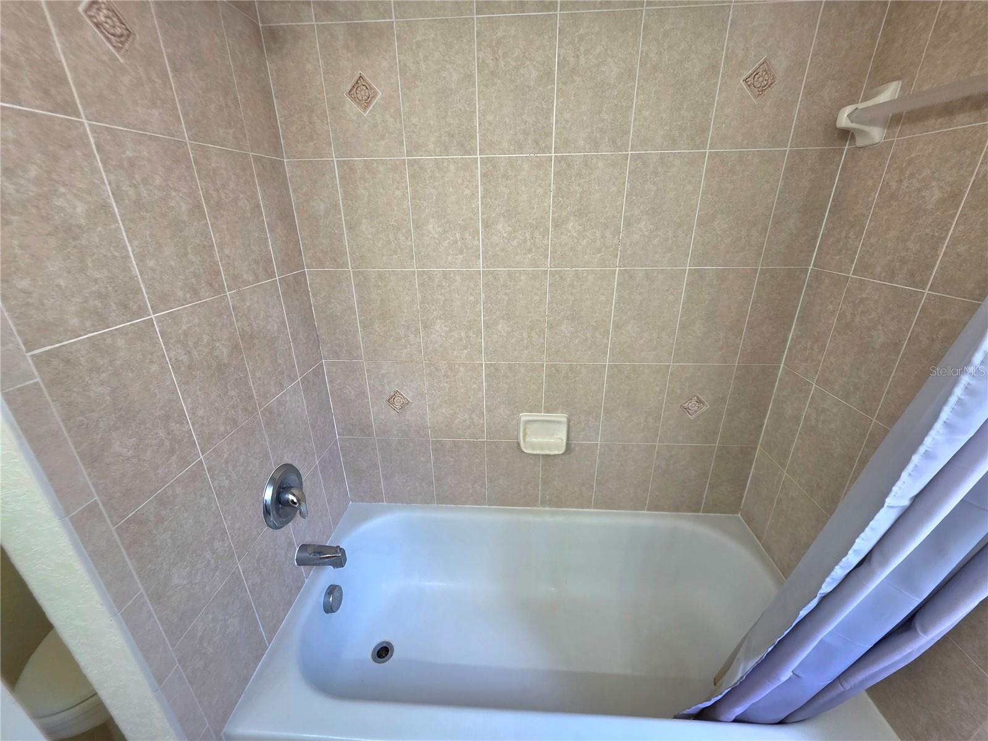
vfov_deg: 89.9
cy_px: 370
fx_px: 371
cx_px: 494
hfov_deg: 106.2
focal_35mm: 13
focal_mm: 2.2
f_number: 1.9
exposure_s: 1/120
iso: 200
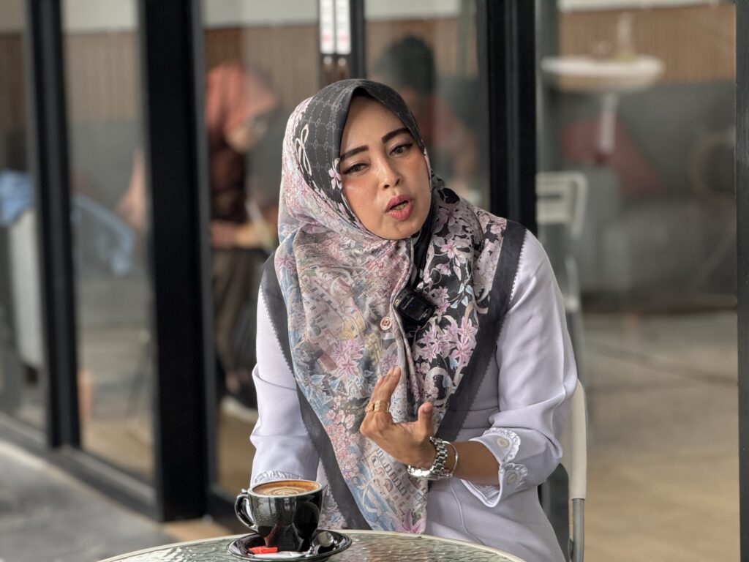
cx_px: 374
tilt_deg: -8.0
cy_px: 281
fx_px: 2596
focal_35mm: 120
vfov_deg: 12.3
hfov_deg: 16.4
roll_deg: +1.5
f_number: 2.8
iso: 160
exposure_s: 1/99
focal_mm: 15.66
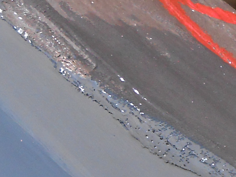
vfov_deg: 7.8
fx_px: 1302
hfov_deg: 10.3
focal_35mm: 191
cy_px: 157
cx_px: 29
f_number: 3.9
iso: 125
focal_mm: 6
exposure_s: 1/30
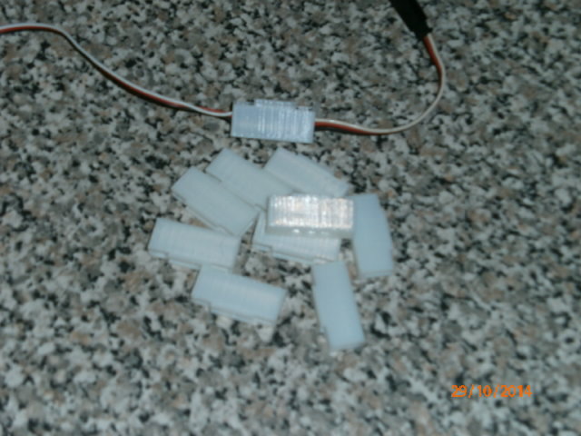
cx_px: 290
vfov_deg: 23.3
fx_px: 1057
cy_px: 218
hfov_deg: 30.7
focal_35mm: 63
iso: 125
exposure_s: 1/50
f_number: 4.6
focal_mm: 11.1
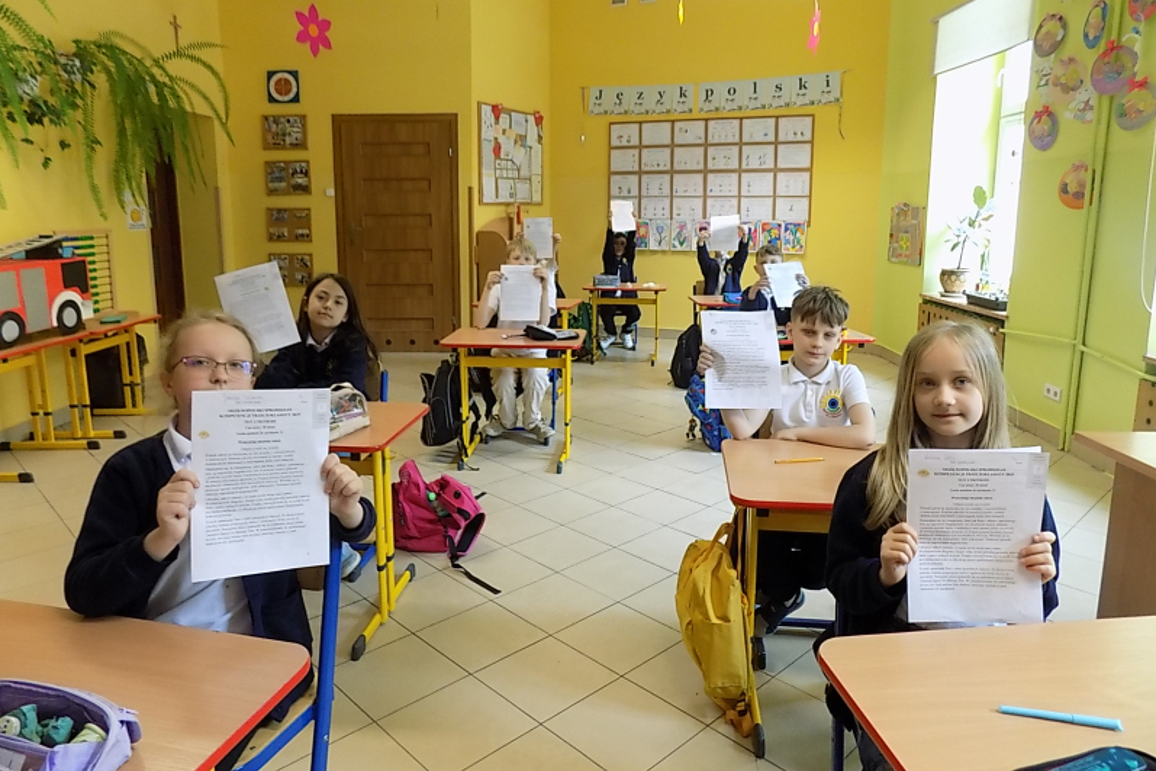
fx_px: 771
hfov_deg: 73.7
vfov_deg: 53.0
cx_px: 579
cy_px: 338
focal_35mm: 24
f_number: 3.1
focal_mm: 4
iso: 180
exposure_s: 1/30
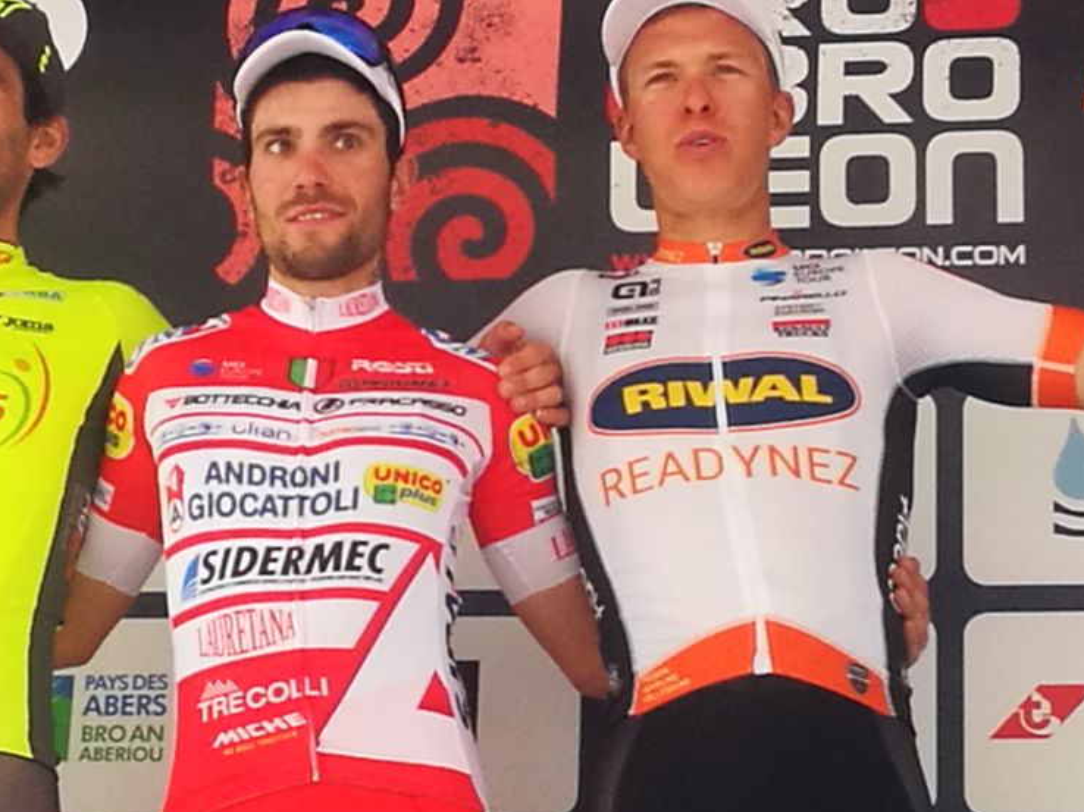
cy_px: 366
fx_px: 4633
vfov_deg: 10.0
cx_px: 398
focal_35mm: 148
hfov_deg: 13.3
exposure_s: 1/100
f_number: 2.2
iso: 50
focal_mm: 4.5
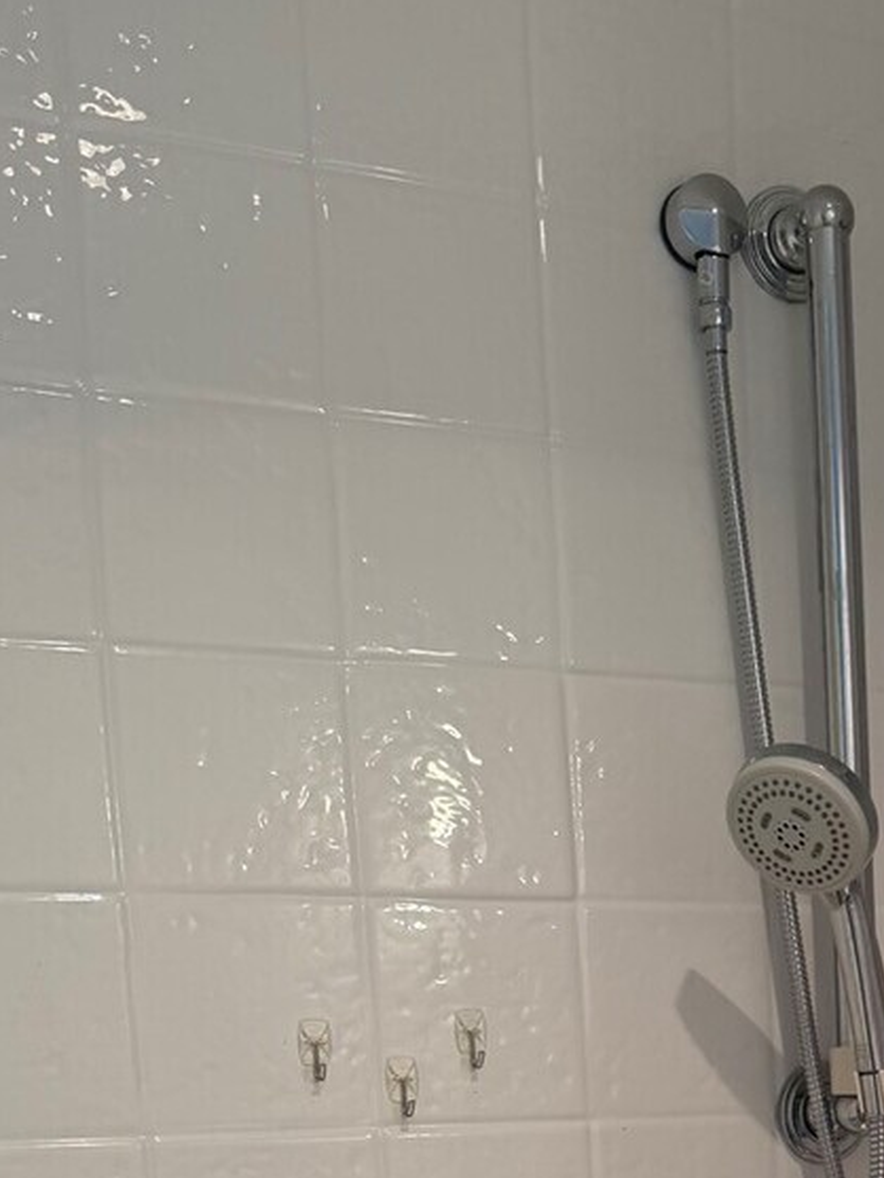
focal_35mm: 62
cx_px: 814
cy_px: 1362
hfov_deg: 23.0
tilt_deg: -6.8
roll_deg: +2.7
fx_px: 2110
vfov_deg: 27.9
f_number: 1.78
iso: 100
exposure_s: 1/120
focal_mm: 6.76
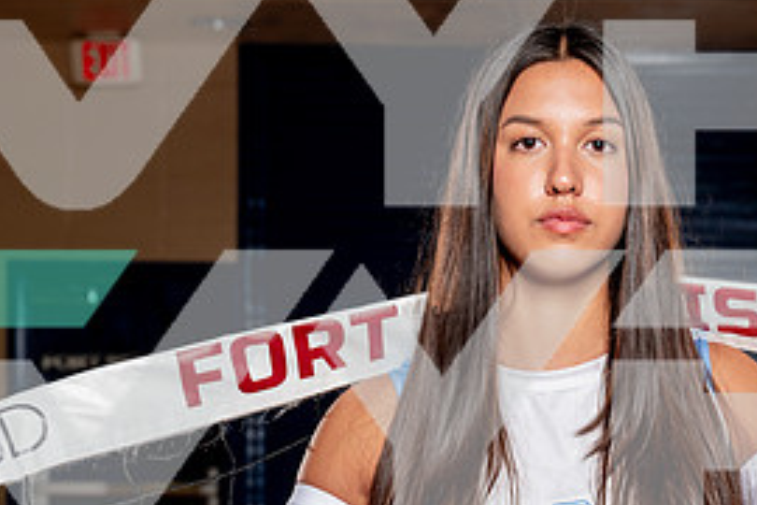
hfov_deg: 15.6
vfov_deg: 10.4
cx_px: 558
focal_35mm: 131
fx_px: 2754
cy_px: 400
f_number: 5.6
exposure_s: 1/250
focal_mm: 61
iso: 200
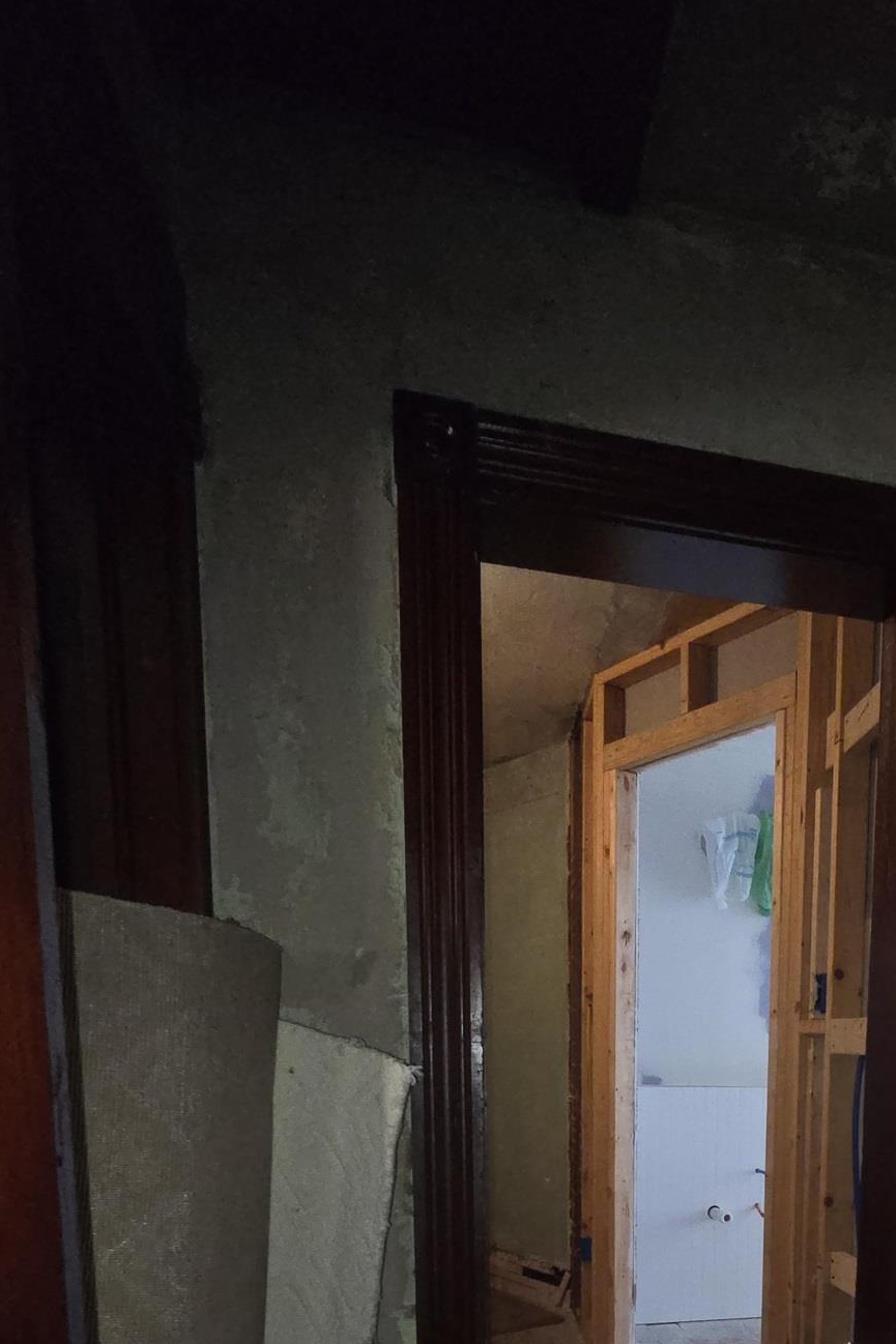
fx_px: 896
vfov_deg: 63.4
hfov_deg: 49.7
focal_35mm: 24
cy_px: 1173
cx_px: 727
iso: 320
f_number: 2.2
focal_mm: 2.2
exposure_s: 1/60
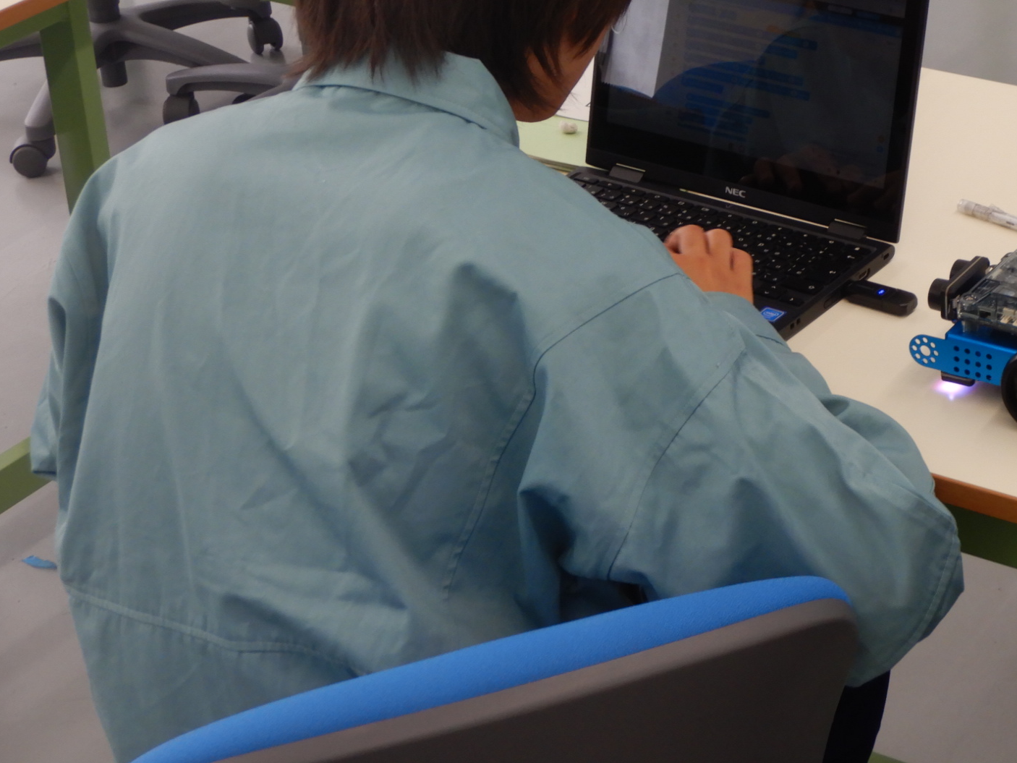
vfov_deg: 17.6
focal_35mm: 84
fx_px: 2468
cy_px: 315
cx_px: 783
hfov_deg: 23.0
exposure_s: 1/30
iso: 140
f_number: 4.3
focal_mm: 9.2
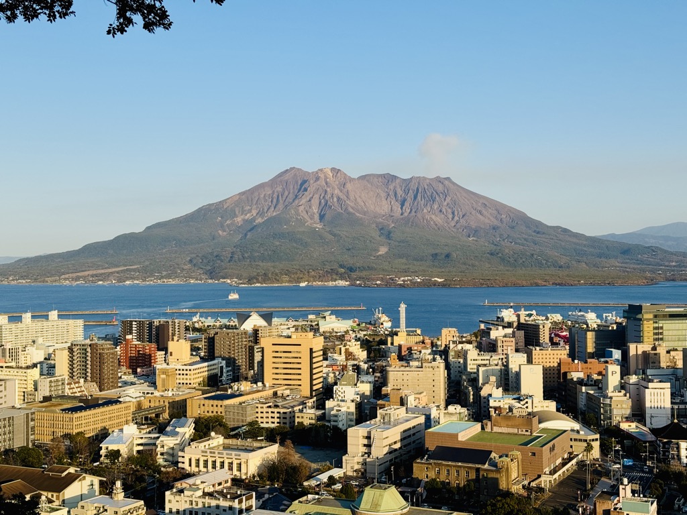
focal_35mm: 48
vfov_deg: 30.3
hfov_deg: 39.7
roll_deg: +1.1
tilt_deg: +0.3
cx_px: 344
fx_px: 953
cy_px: 258
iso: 64
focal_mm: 6.76
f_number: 1.78
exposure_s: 1/2717
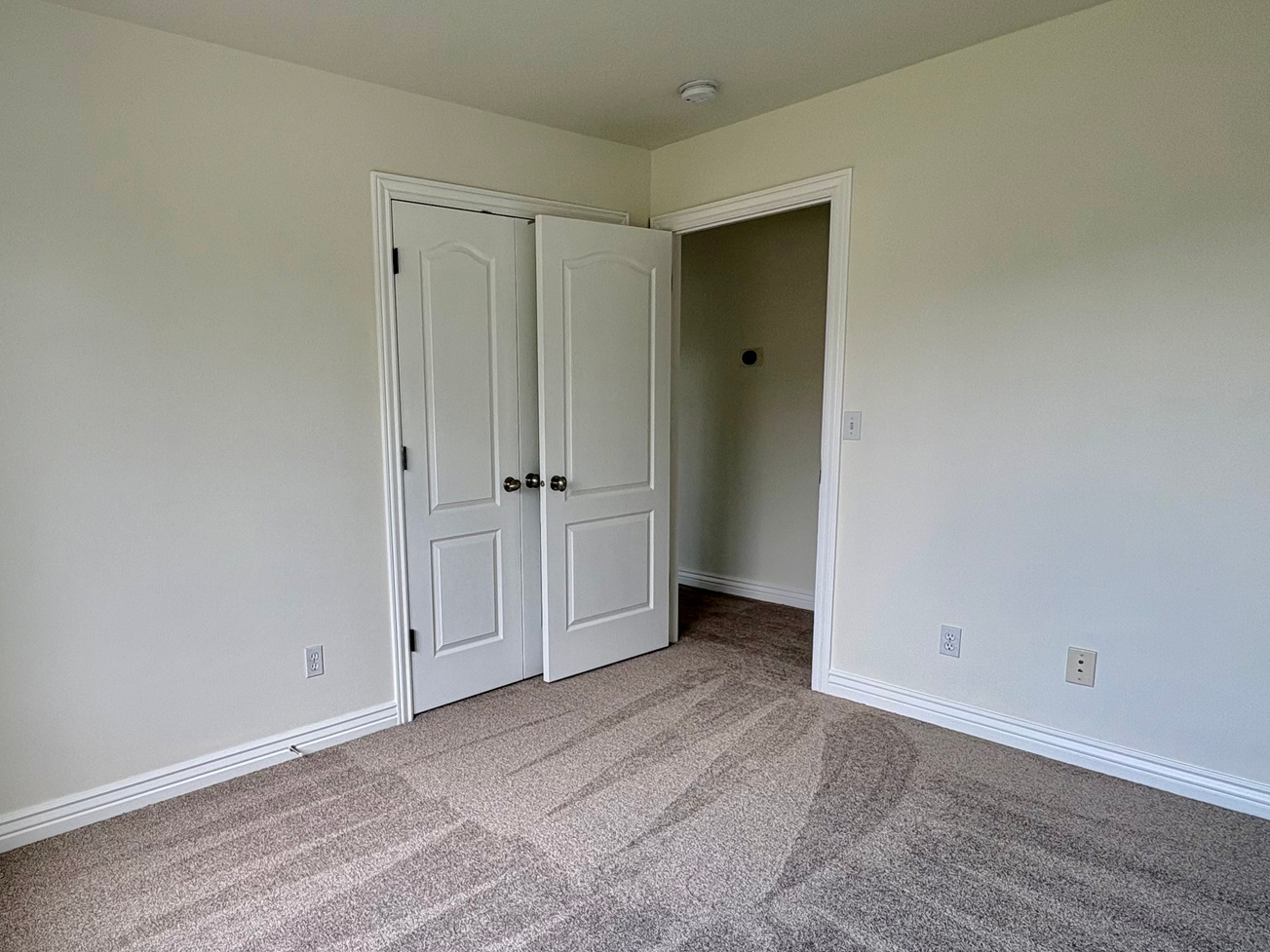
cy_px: 527
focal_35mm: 22
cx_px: 476
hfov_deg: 75.1
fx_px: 807
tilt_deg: -8.5
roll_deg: +1.8
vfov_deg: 60.9
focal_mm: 2.22
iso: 40
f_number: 2.2
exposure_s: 1/99
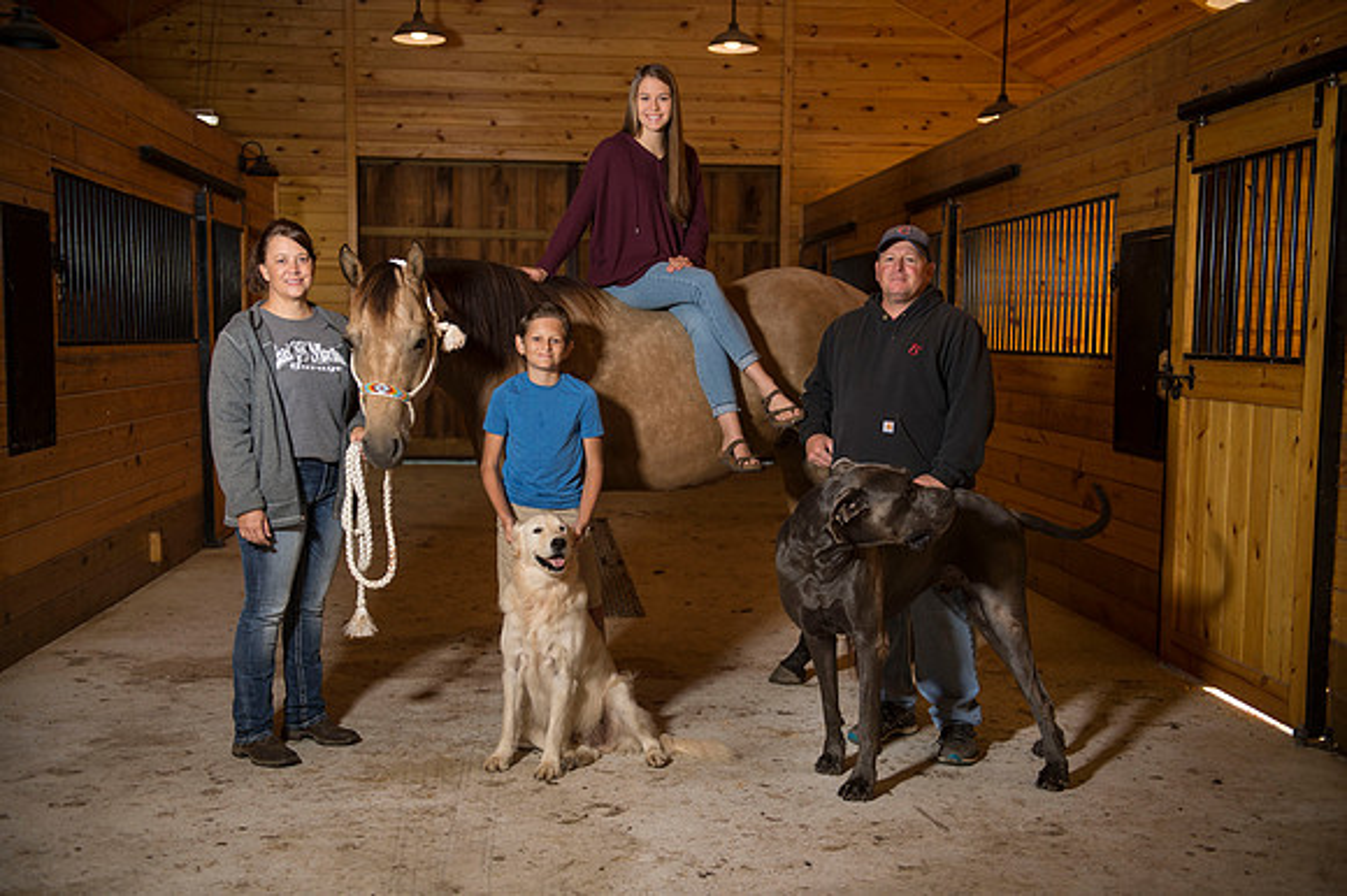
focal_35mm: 40
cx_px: 674
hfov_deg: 48.5
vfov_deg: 33.4
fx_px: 1496
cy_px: 448
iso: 80
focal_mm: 40
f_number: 2.8
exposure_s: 1/125
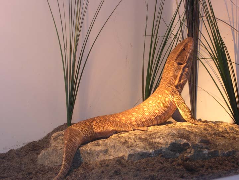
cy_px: 90
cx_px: 120
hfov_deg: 17.3
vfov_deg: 13.0
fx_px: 787
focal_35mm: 114
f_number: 4.9
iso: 100
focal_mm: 24
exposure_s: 1/30
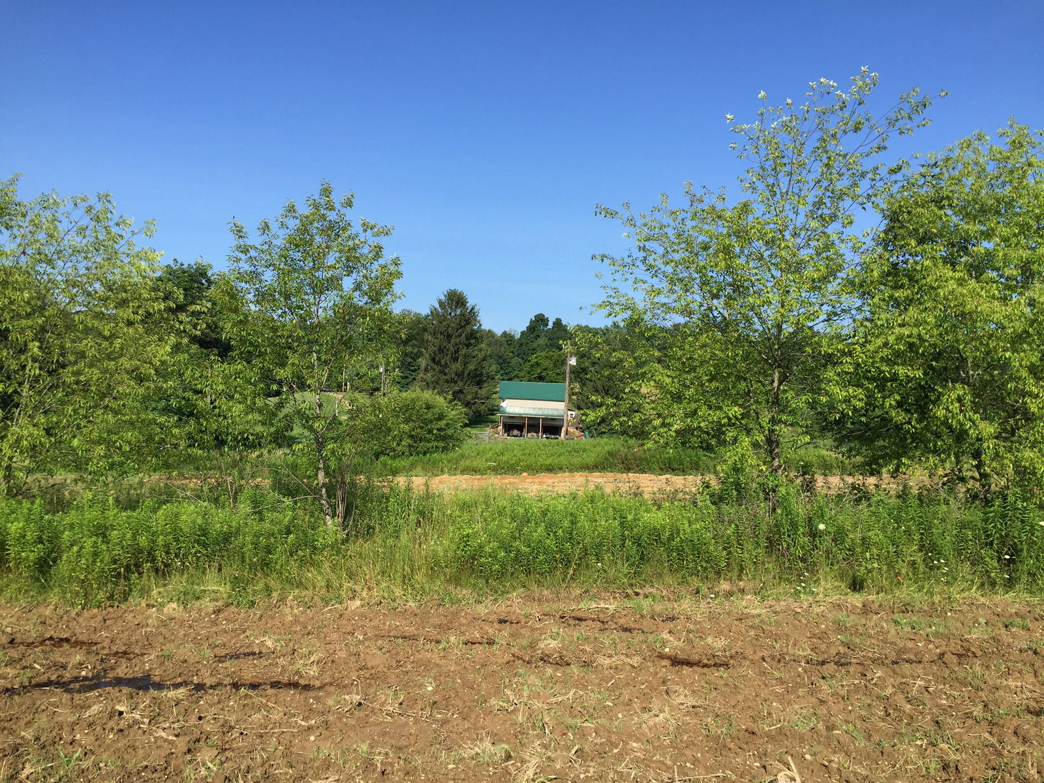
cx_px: 522
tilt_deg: +4.1
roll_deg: -2.6
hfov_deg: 61.7
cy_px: 392
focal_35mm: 29
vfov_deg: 48.2
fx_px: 875
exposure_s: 1/1522
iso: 32
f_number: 2.2
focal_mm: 4.15
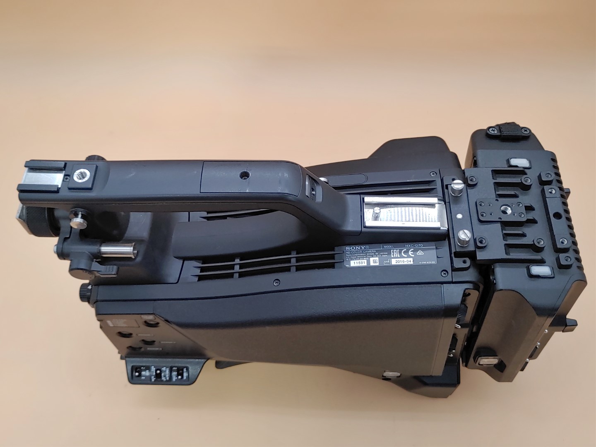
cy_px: 224
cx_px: 298
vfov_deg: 42.9
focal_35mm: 33
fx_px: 568
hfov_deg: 55.4
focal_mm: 4.36
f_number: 1.8
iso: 50
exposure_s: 1/60
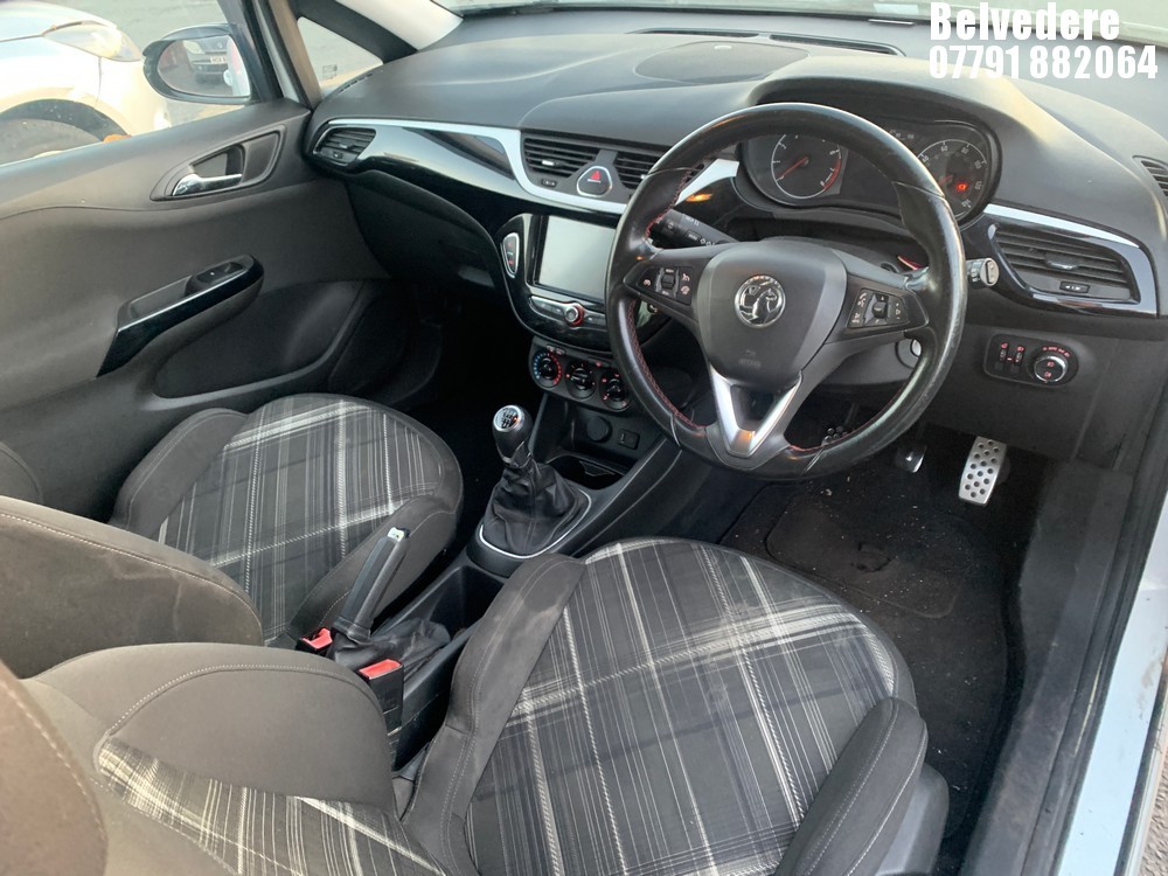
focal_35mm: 26
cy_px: 438
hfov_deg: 67.3
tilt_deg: -37.2
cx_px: 584
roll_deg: +4.0
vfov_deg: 53.1
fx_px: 877
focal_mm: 4.25
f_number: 1.8
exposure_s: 1/40
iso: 400
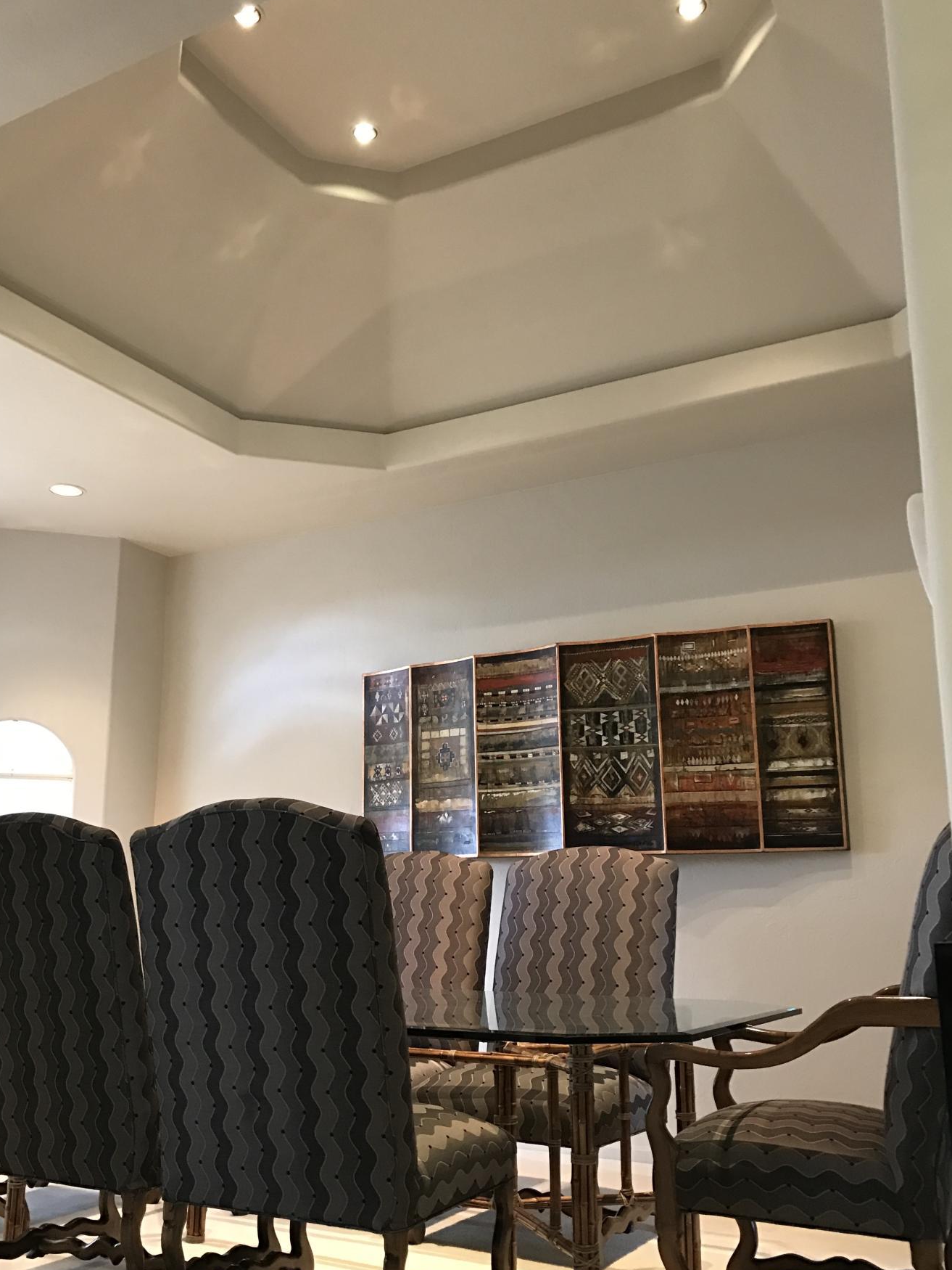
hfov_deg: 44.1
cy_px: 668
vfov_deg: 56.8
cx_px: 431
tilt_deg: +13.4
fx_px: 1173
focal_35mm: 32
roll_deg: +0.3
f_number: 1.8
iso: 64
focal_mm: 3.99
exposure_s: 1/15
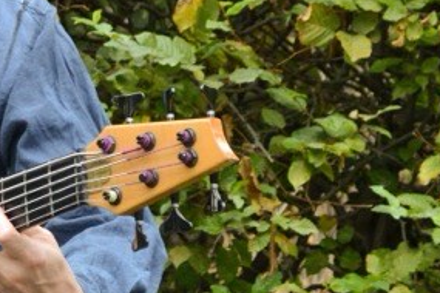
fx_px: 2896
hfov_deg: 8.6
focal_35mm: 237
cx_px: -131
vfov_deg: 5.8
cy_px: 52
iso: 400
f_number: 6.3
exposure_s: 1/250
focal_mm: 50
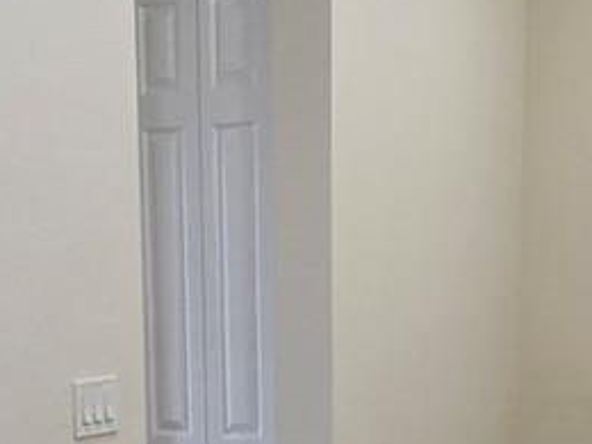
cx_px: 157
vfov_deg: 17.4
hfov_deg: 24.2
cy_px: 569
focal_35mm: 80
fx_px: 1368
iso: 160
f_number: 2.2
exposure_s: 1/60
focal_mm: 2.2
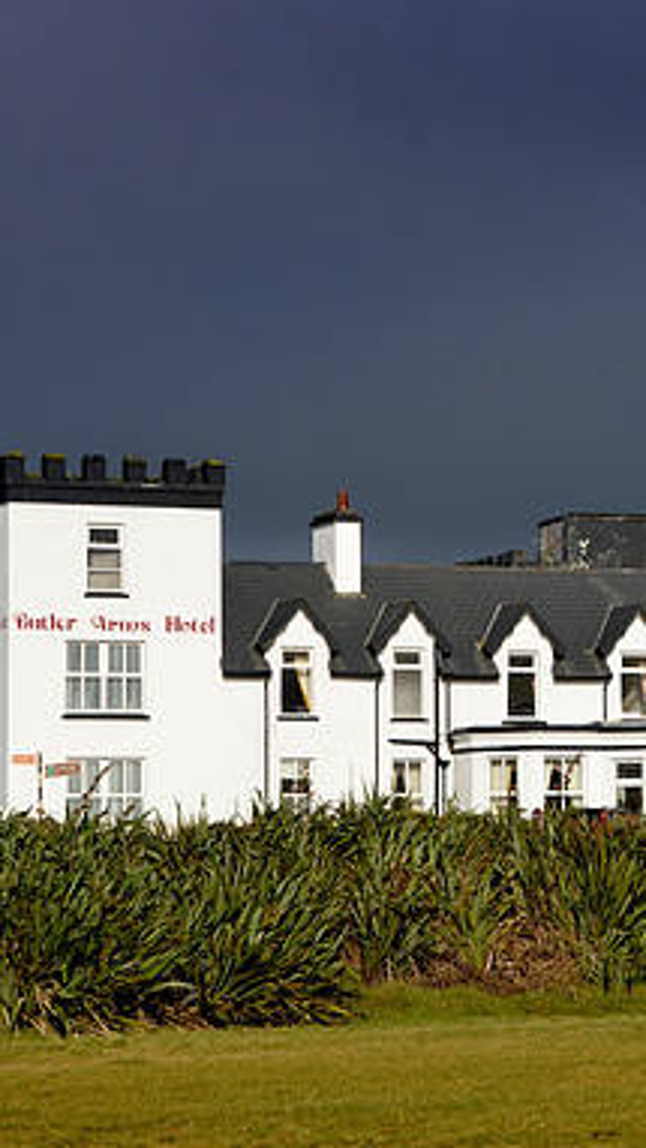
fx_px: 4712
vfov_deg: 13.9
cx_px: 724
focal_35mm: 155
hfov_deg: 7.8
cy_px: 574
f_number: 8
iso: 400
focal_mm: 65
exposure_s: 1/2000
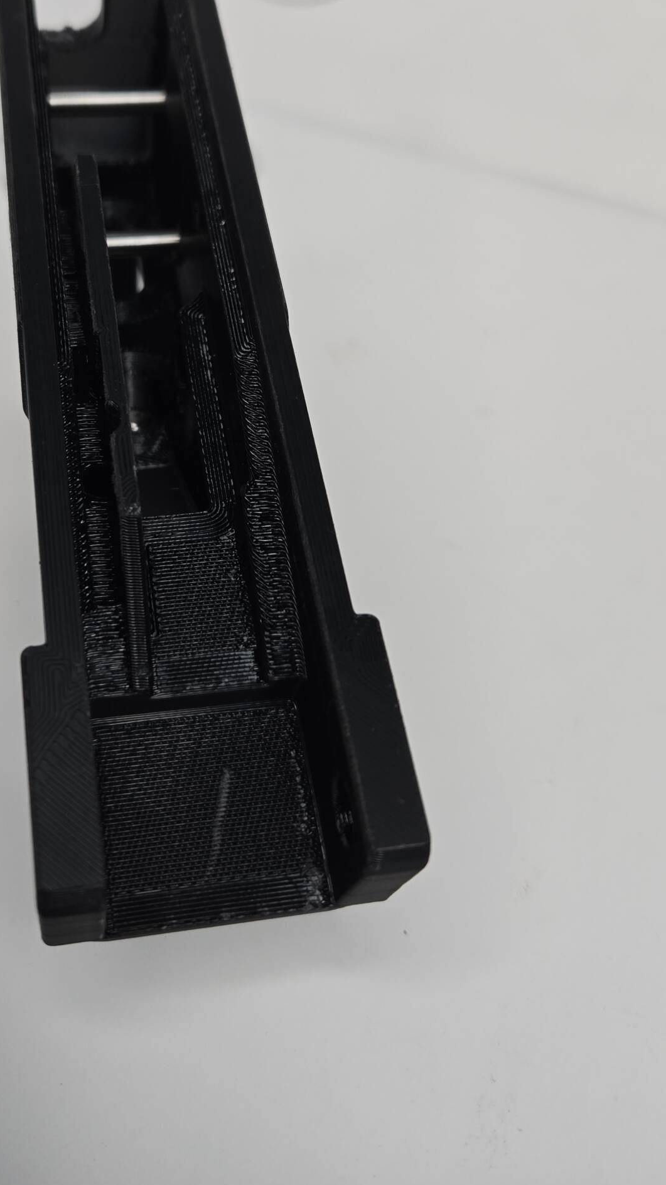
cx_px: 189
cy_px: 400
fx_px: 1068
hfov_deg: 34.1
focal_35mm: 34
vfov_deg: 56.8
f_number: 1.8
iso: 64
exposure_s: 1/120
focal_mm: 5.4
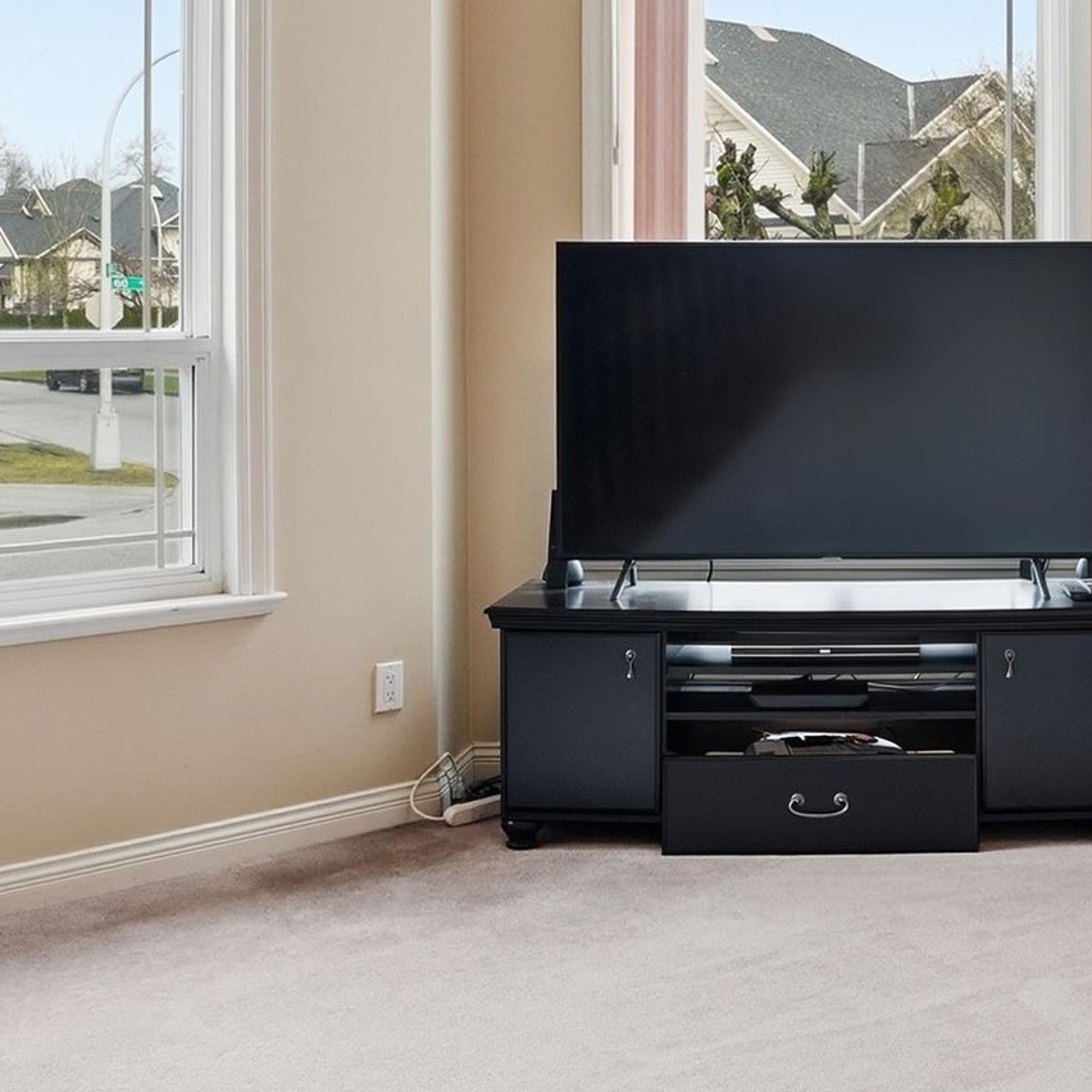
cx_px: 968
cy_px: 302
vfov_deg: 34.1
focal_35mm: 49
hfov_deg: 33.0
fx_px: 1749
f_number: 8
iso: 400
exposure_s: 1/250
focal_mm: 16
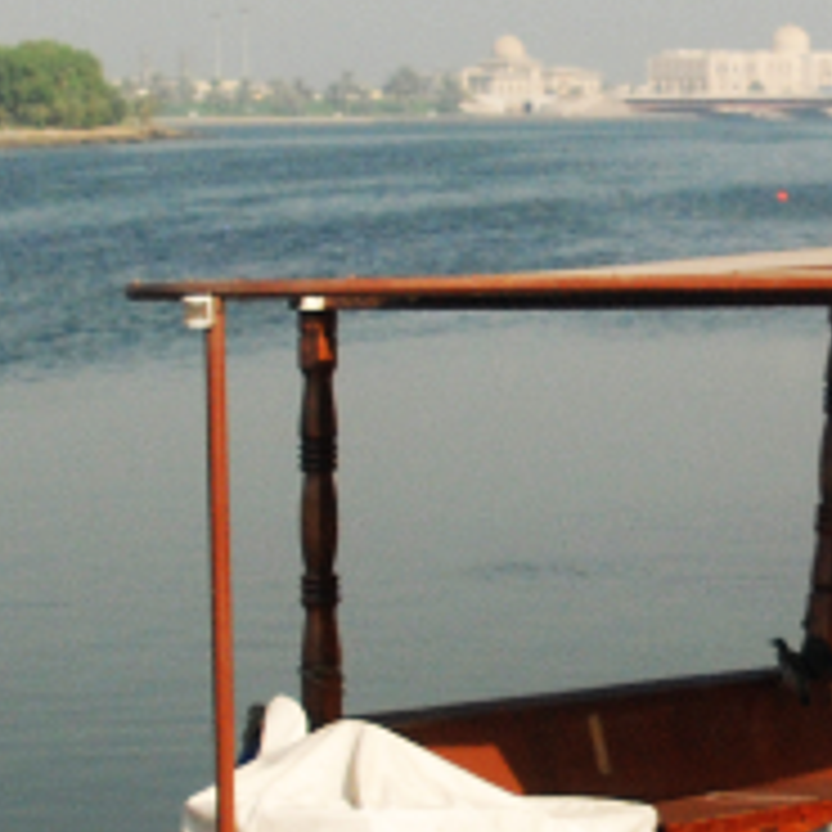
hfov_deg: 9.0
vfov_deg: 9.1
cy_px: 443
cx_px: 953
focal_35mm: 193
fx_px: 5248
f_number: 8
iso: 400
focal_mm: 28
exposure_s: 1/640
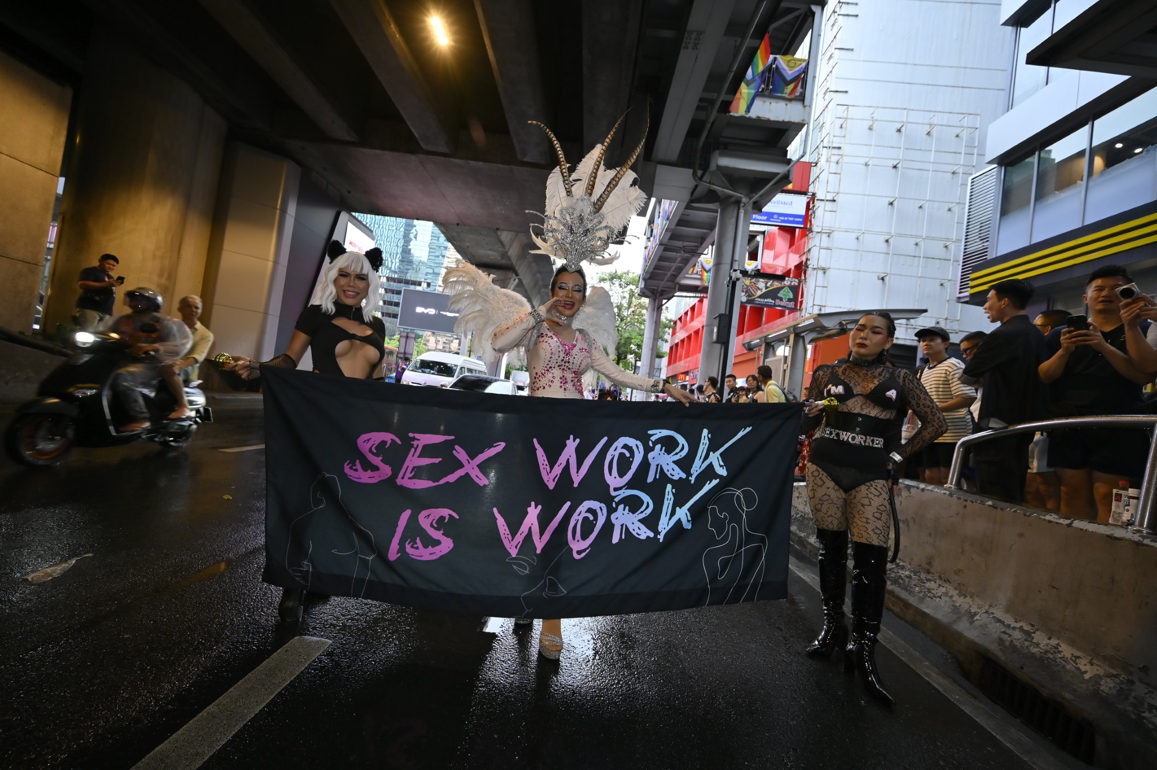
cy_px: 385
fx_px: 450
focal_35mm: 14
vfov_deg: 81.2
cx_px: 578
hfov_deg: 104.3
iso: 800
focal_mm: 14
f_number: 4
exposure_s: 1/125
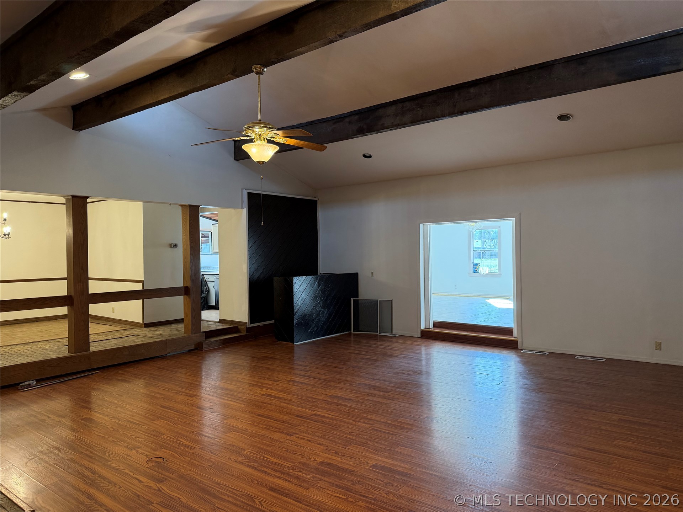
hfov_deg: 71.6
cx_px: 342
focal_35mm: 24
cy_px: 256
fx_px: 474
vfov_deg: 56.8
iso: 250
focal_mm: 6.76
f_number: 1.78
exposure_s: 1/120
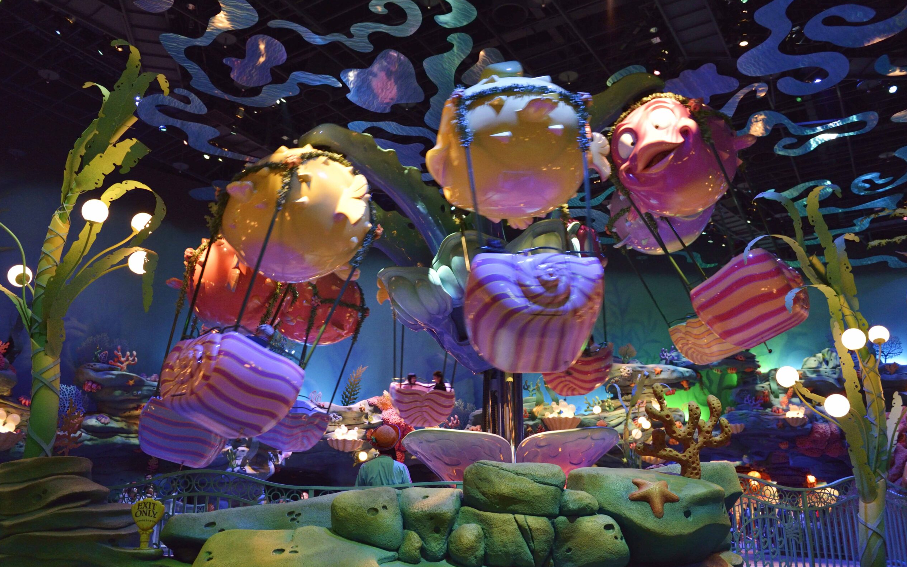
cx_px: 454
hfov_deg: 62.9
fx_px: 742
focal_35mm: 30
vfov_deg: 41.8
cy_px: 294
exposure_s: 1/80
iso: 2000
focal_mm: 29
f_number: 3.2
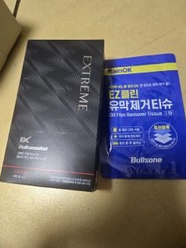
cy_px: 121
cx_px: 82
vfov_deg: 67.3
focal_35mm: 26
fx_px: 186
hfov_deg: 53.0
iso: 320
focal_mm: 5.4
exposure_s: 1/120
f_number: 1.8
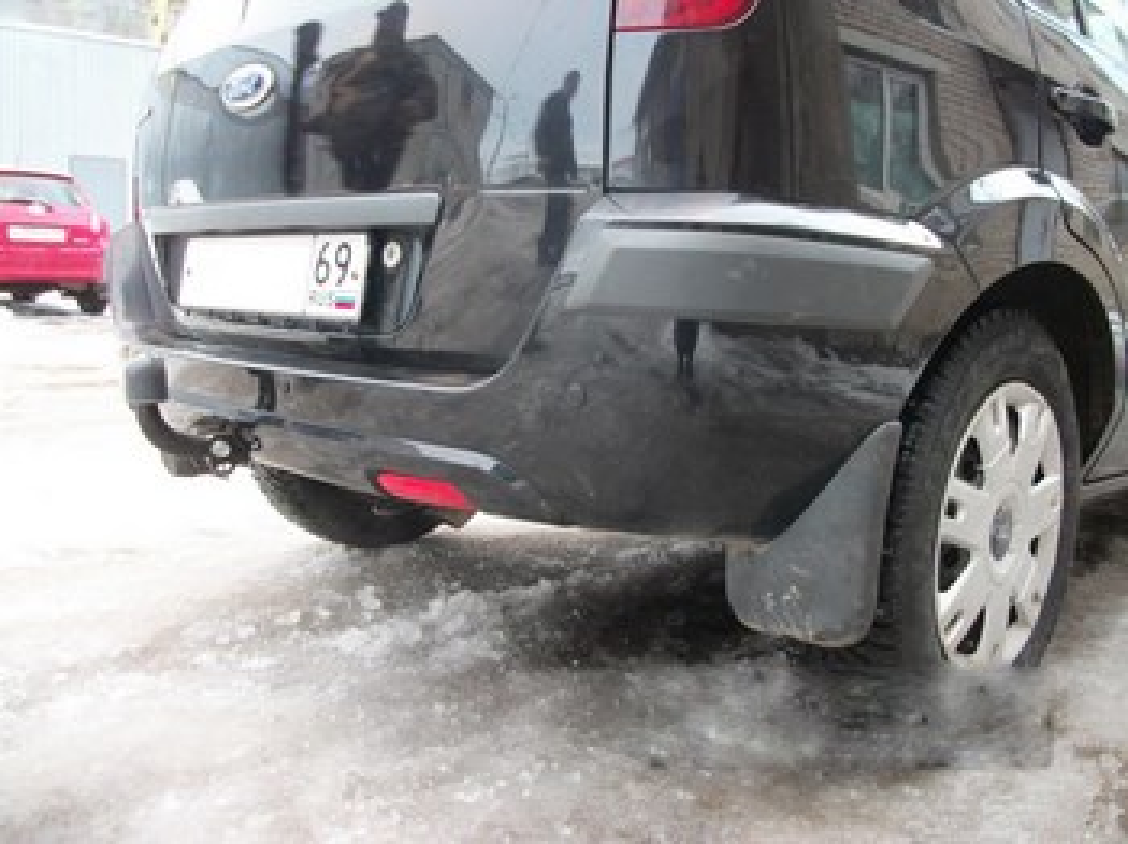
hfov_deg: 56.8
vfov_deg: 44.1
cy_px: 422
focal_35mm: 32
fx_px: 1042
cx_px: 564
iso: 160
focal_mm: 5.7
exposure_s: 1/15
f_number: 2.9
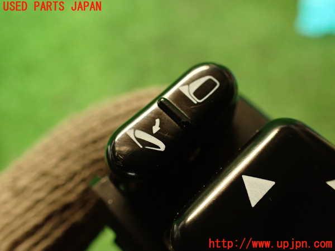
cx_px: 168
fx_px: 290
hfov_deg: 60.0
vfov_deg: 46.8
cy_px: 126
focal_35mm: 30
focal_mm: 5.4
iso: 400
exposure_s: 1/30
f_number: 2.3
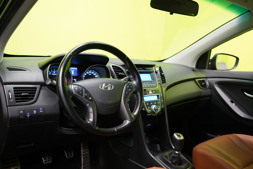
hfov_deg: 61.9
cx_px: 126
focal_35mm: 30
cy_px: 84
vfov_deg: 43.6
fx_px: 211
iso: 1250
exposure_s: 1/20
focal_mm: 30
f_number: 5
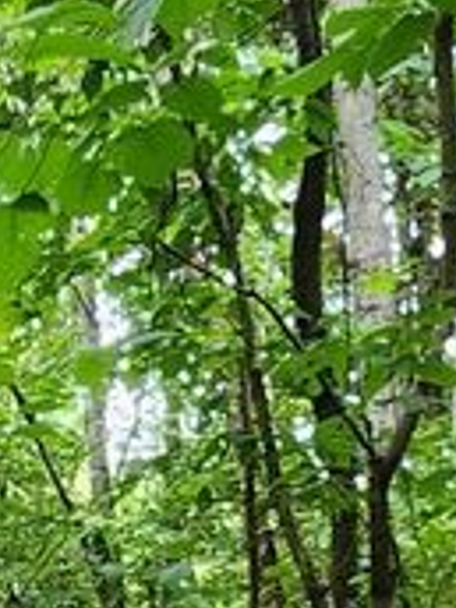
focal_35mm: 103
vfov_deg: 16.3
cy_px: 1062
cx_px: -57
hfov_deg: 14.0
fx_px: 1809
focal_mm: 2.2
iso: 80
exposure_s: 1/60
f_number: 2.2
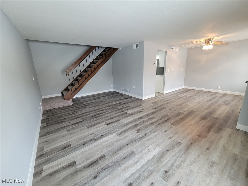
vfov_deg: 89.9
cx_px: 124
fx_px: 93
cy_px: 93
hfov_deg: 106.2
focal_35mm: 13
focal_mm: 2.2
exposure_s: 1/60
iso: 400
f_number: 2.2
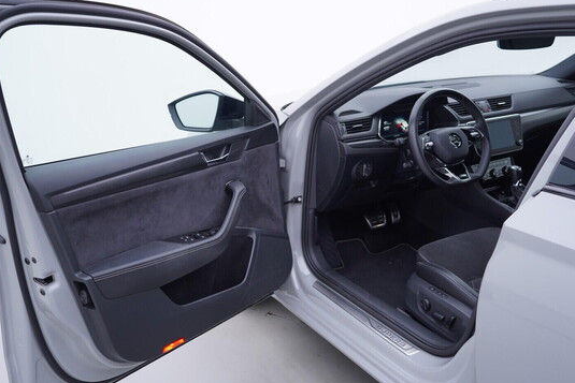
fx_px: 591
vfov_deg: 36.0
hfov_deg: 51.9
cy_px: 190
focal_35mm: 37
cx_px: 287
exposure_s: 1/50
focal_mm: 24
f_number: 3.2
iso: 125
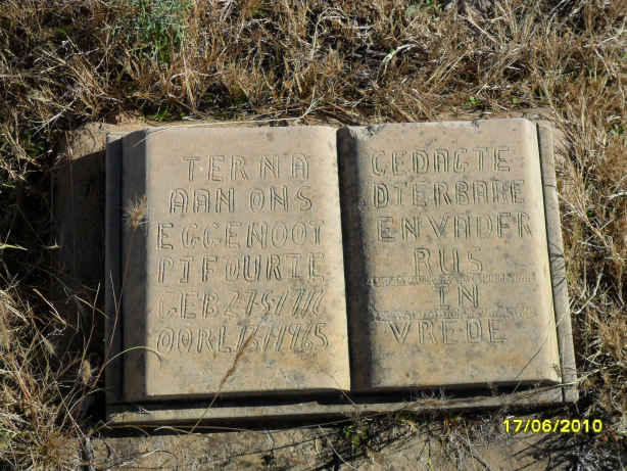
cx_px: 314
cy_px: 236
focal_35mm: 52
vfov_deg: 28.1
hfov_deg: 36.8
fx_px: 942
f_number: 5
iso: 100
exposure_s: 1/500
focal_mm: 9.3
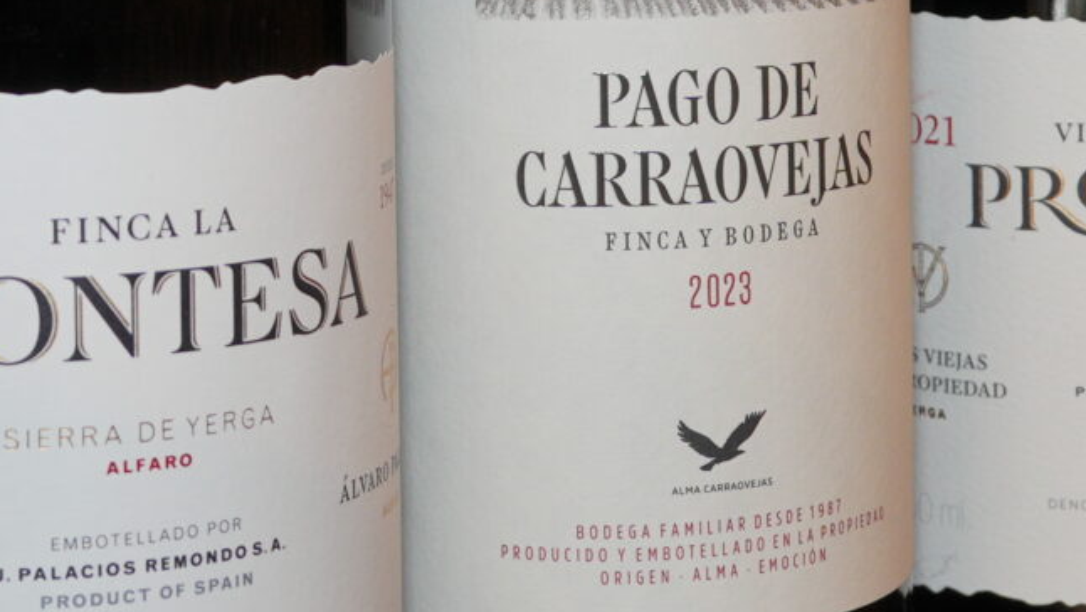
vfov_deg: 10.5
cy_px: -265
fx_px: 3227
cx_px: 740
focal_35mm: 112
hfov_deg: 19.0
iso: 160
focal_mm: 18
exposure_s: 1/80
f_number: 5.6
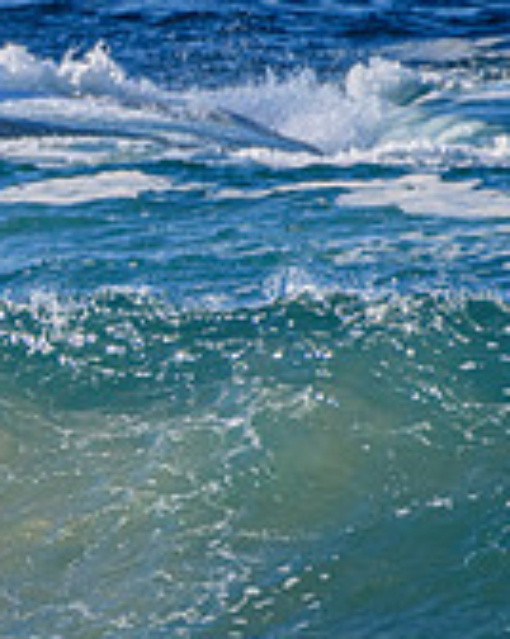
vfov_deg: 0.8
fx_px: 46007
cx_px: -476
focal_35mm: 2434
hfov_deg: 0.6
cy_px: 527
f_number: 5.6
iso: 400
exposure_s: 1/2000
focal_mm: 500
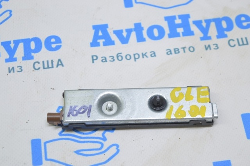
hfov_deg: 24.6
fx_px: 572
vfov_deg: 16.5
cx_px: 125
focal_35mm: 82
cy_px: 83
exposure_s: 1/20
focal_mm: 55
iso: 400
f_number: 5.6
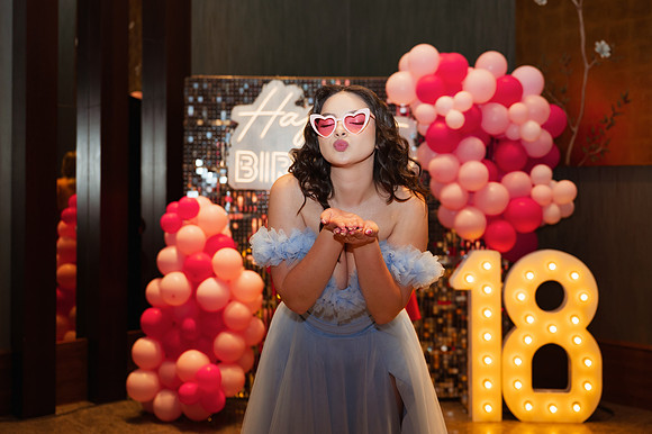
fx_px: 775
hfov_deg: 45.6
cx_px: 326
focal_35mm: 43
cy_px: 176
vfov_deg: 31.2
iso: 640
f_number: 2.8
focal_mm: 36
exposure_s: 1/200
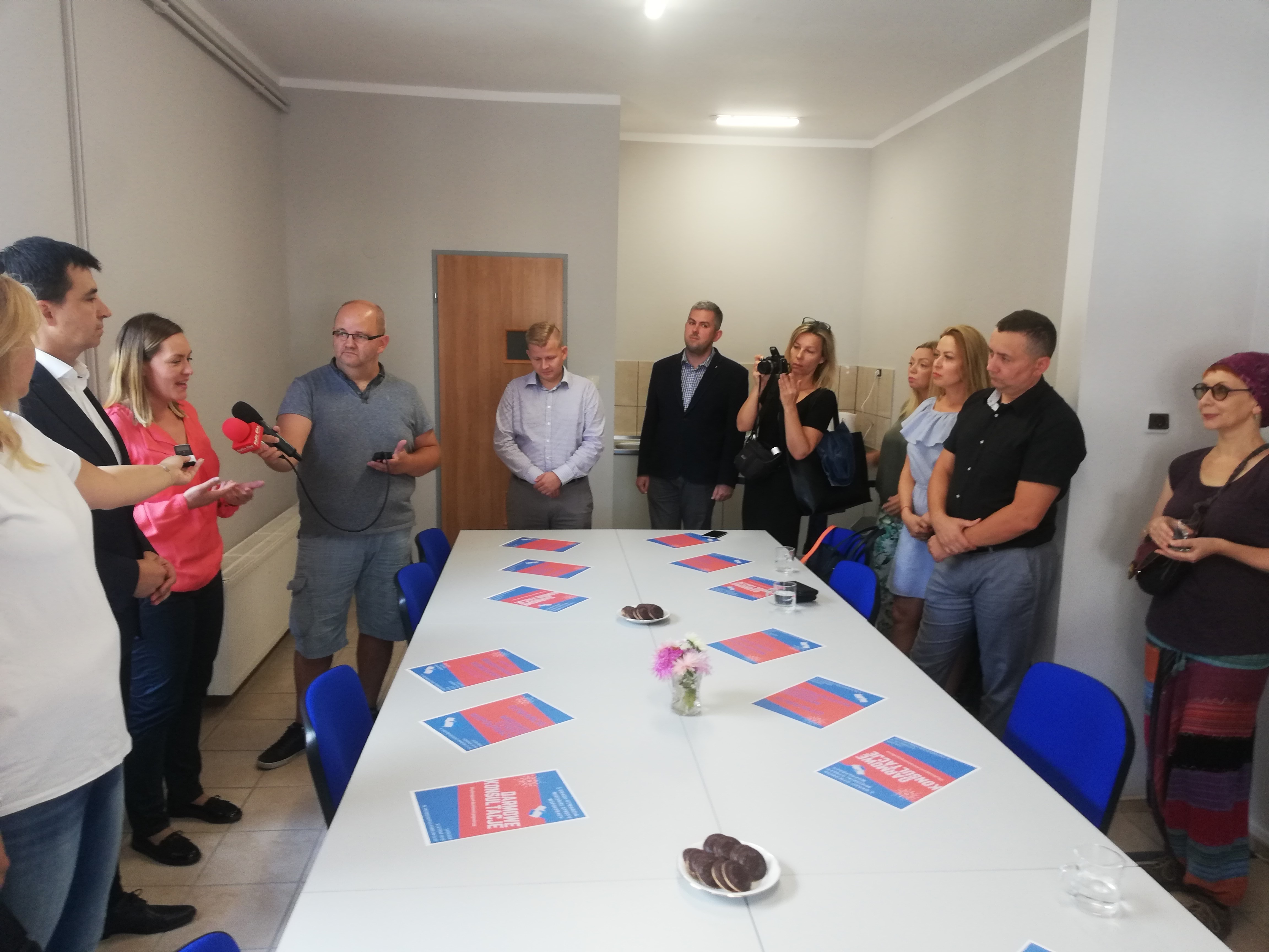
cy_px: 476
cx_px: 634
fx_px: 990
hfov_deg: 65.3
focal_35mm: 27
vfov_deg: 51.4
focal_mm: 3.81
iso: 125
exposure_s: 1/33.3
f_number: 2.2
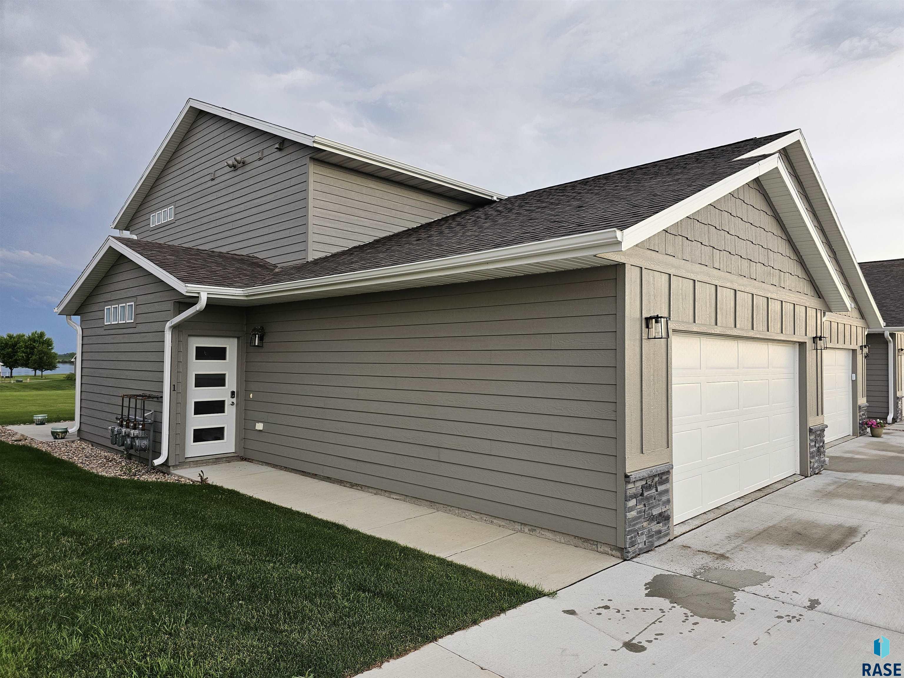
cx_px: 452
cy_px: 339
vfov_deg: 58.9
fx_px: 601
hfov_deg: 73.9
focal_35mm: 23
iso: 64
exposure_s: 1/359
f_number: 1.7
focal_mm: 6.3
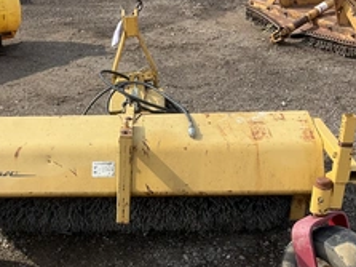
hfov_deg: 36.7
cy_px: 193
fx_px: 534
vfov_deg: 27.7
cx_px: 140
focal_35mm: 52
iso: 25
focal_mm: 3
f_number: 1.8
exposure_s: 1/898
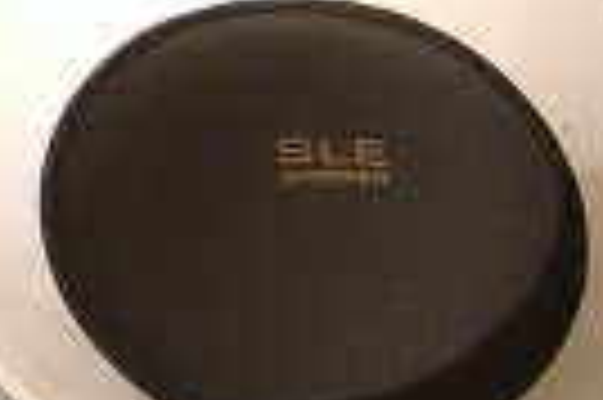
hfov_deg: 10.5
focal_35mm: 189
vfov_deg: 7.2
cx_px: -302
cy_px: 130
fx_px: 3162
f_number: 2.8
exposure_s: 1/20
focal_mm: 7.9
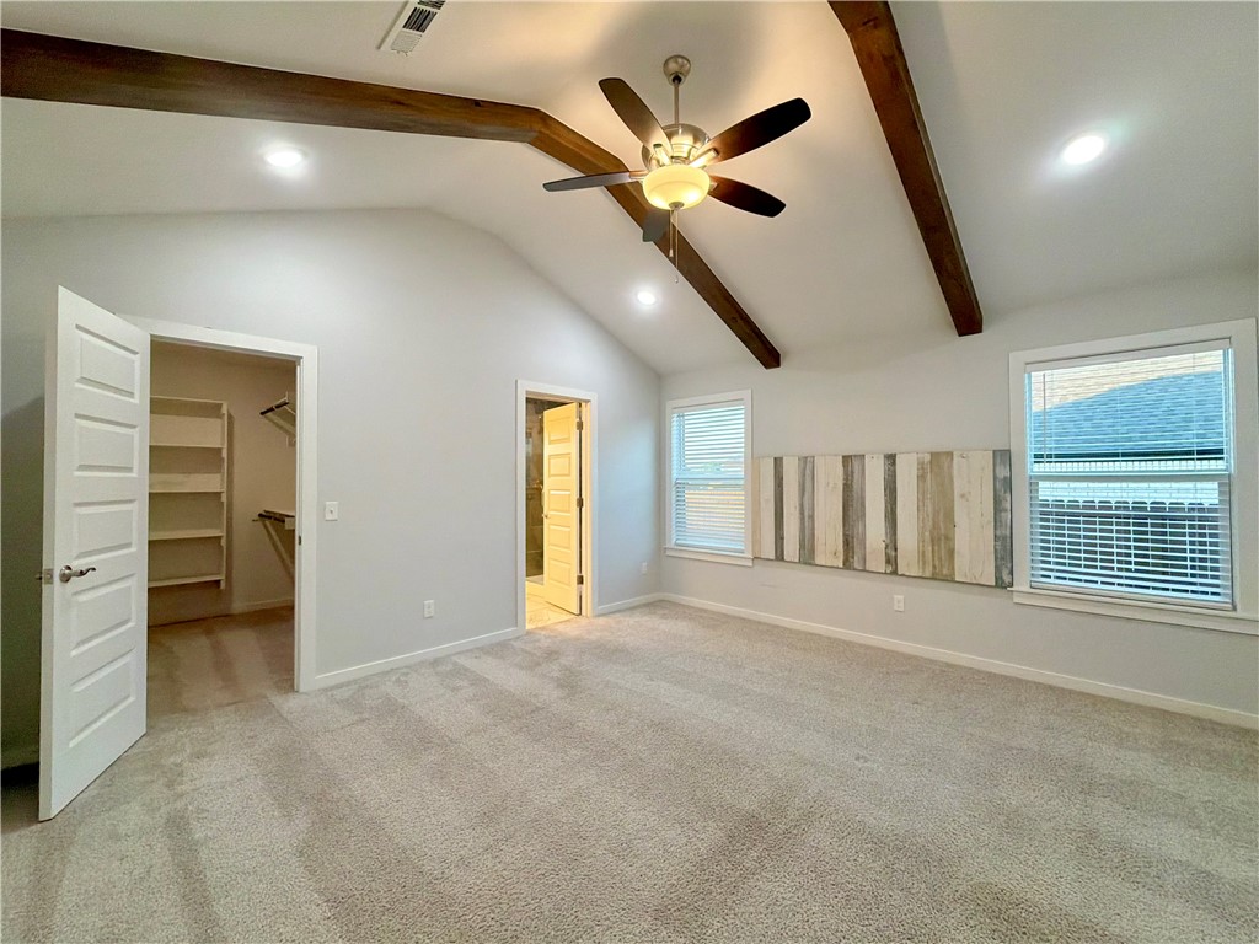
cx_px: 630
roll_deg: +1.5
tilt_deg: +0.9
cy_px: 472
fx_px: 509
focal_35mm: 14
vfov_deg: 85.7
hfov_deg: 102.1
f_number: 2.2
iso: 320
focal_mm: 2.22
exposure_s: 1/120
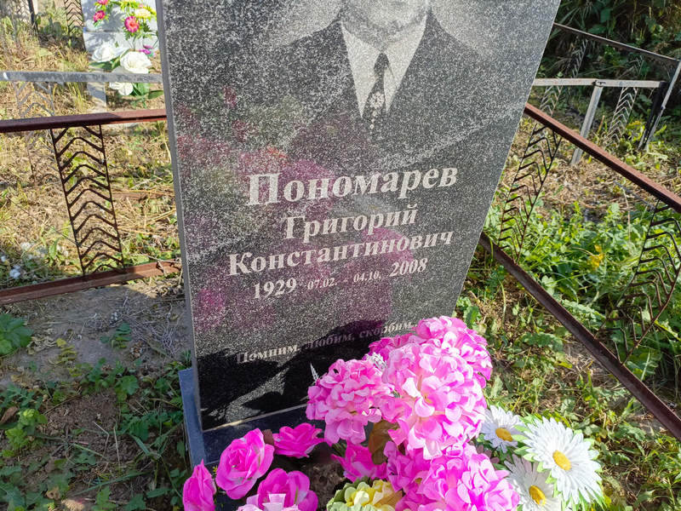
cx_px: 340
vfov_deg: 54.9
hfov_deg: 69.4
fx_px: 492
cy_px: 256
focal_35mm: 25
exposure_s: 1/572
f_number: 1.69
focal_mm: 4.76
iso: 113
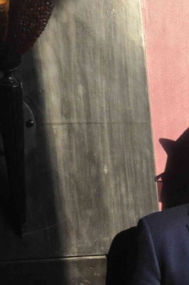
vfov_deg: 13.6
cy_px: 448
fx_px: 1114
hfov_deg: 9.4
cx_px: 303
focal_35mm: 141
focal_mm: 28
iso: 1000
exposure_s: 1/160
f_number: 10
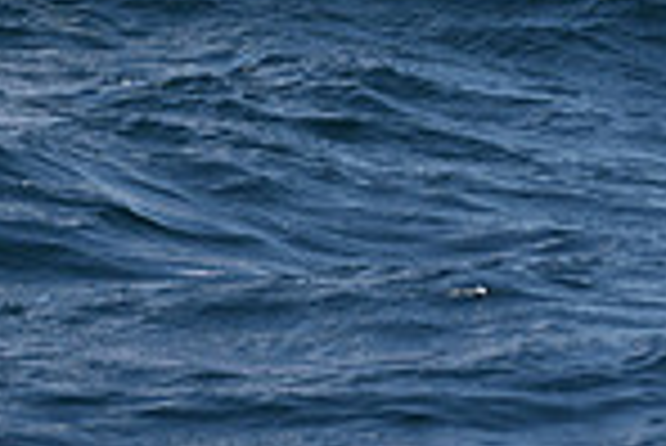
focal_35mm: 360
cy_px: -820
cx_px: 29
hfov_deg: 5.7
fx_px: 6666
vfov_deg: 3.7
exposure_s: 1/1000
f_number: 8
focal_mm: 92
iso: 200
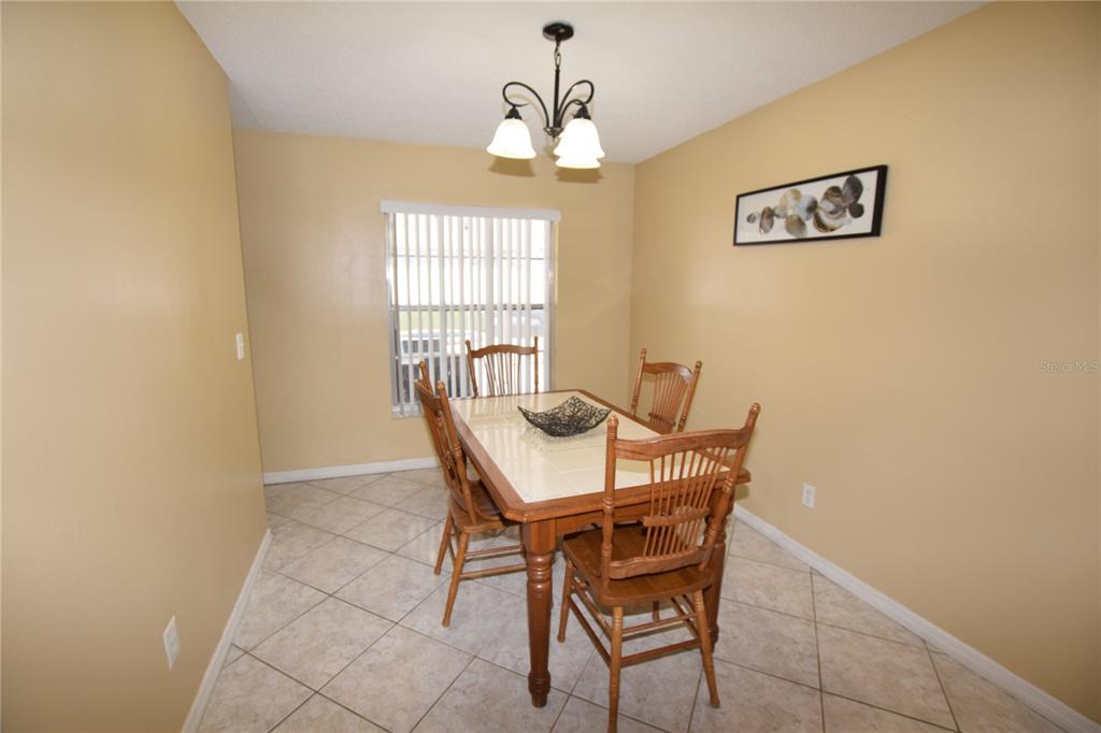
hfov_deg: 100.4
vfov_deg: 77.3
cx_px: 550
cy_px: 366
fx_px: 459
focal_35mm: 15
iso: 800
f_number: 5
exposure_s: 1/100
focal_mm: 10
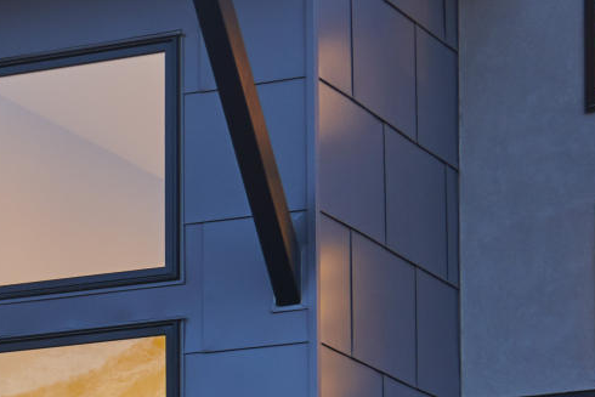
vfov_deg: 6.6
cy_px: 484
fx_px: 3439
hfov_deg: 9.0
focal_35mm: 208
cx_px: -761
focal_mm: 34
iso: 100
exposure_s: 1/1.59
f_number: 9
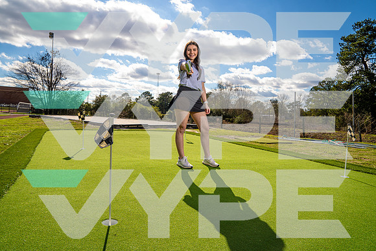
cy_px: 126
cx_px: 188
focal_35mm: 24
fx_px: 251
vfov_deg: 53.2
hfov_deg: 73.7
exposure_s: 1/250
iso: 100
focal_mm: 24
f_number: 7.1
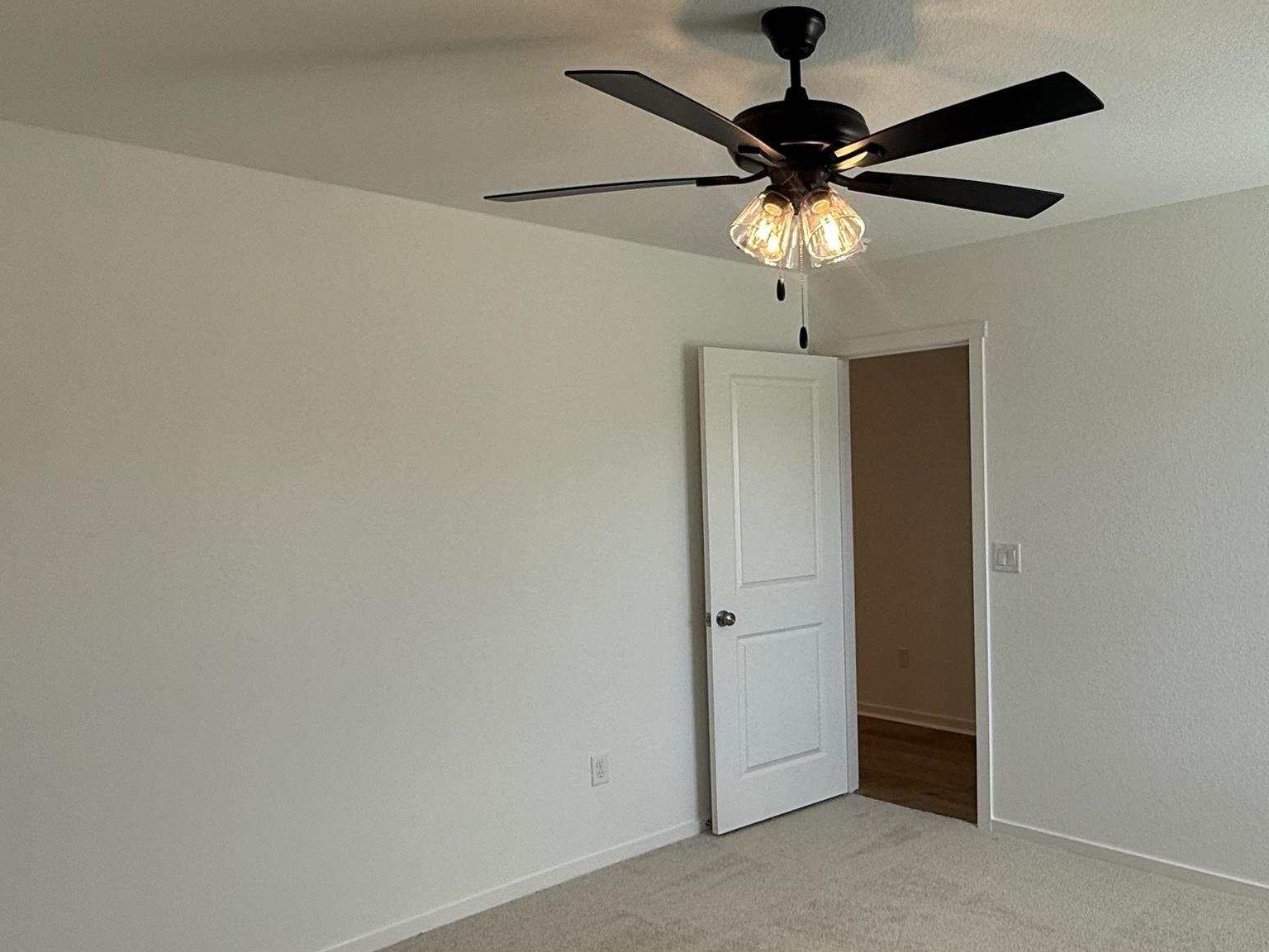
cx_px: 844
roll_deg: +1.3
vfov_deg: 49.7
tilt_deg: -1.6
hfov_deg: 61.9
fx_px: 1026
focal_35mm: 28
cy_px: 510
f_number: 2.2
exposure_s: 1/180
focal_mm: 2.22
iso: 64
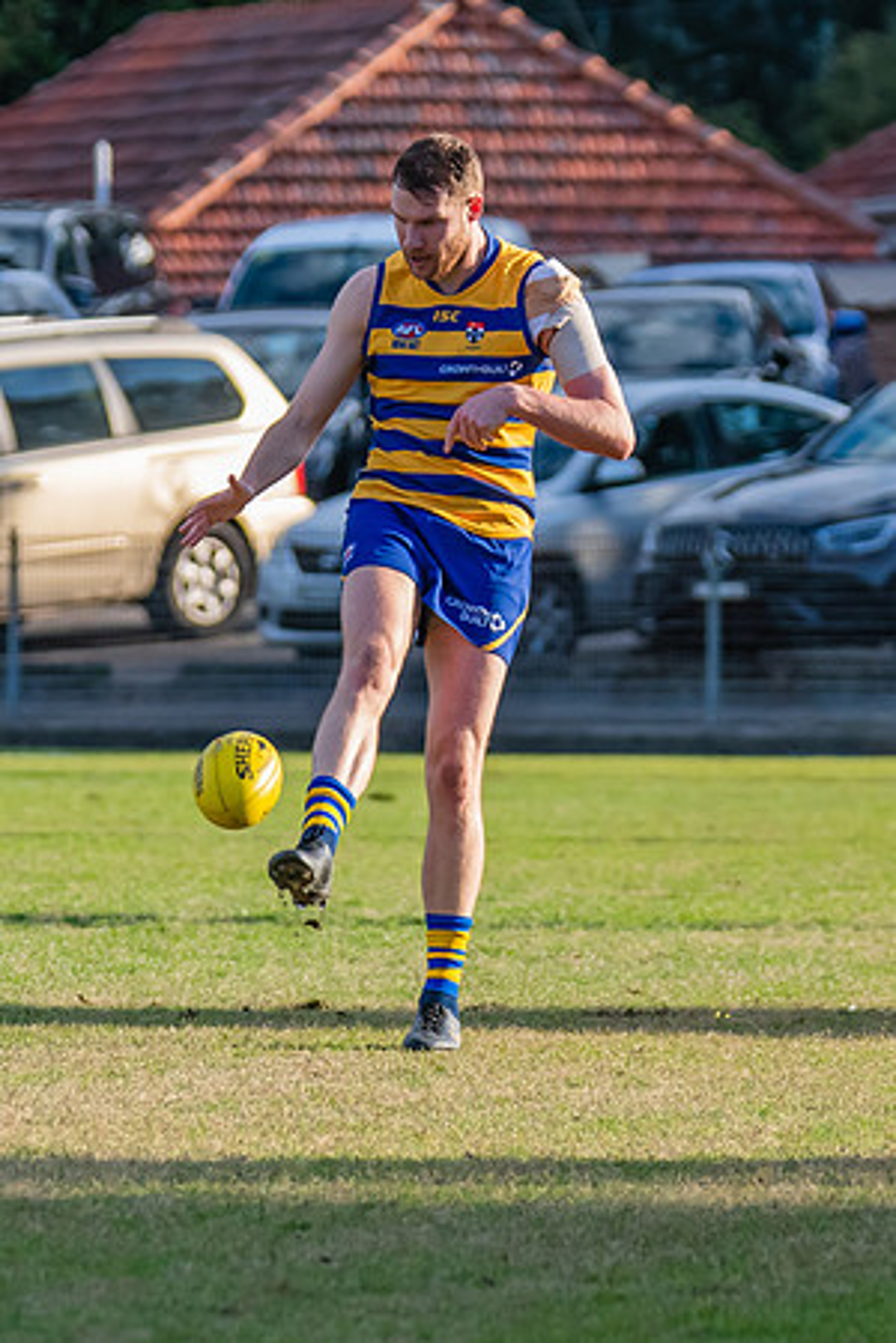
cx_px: 338
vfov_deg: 3.2
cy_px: 492
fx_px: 24379
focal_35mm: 653
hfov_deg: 2.1
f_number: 5
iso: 800
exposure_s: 1/1600
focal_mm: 240
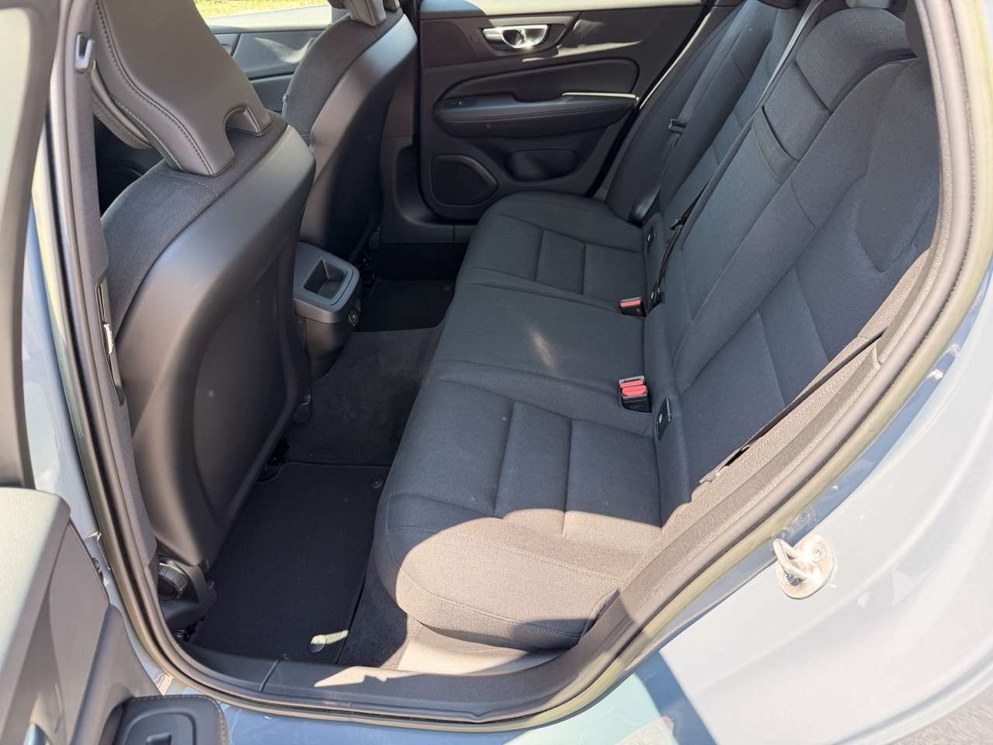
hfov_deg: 71.6
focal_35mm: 24
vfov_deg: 56.8
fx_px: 688
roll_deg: +4.9
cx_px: 496
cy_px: 372
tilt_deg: -37.9
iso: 80
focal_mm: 6.76
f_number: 1.78
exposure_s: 1/193
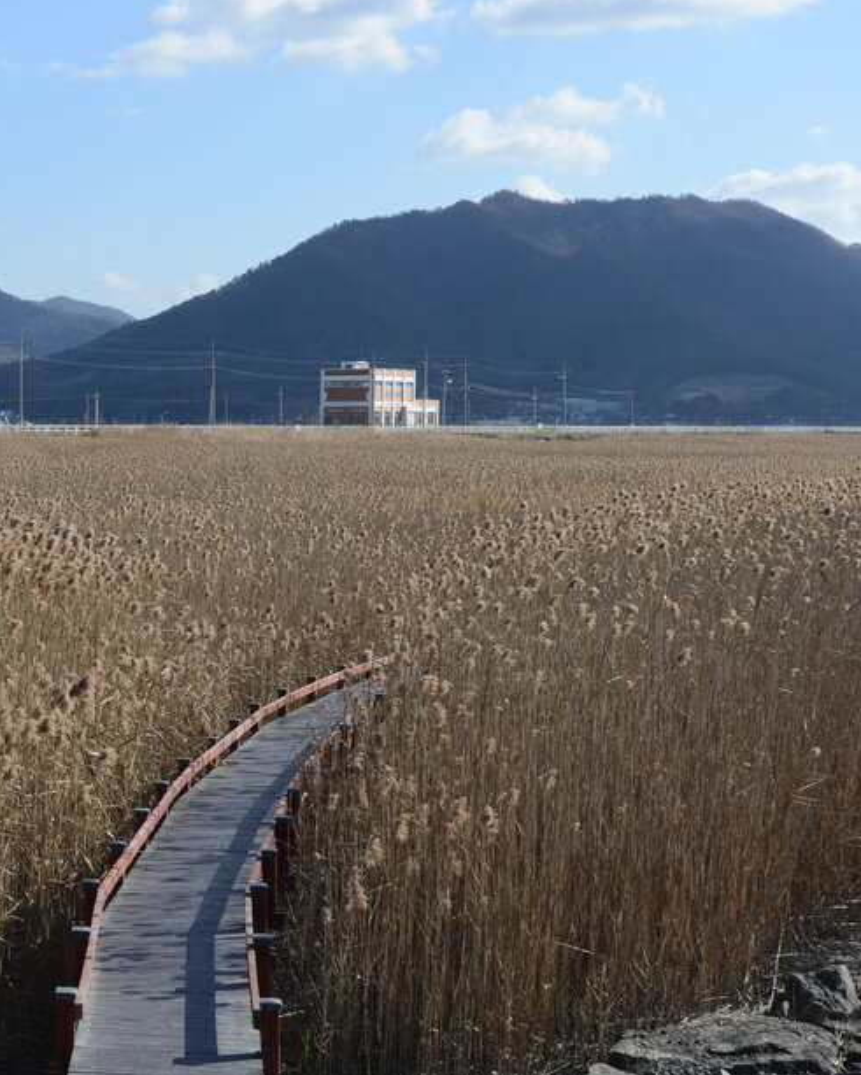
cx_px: -238
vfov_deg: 25.4
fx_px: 2387
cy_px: 616
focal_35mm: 75
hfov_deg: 19.0
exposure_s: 1/160
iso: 100
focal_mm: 35
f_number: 10
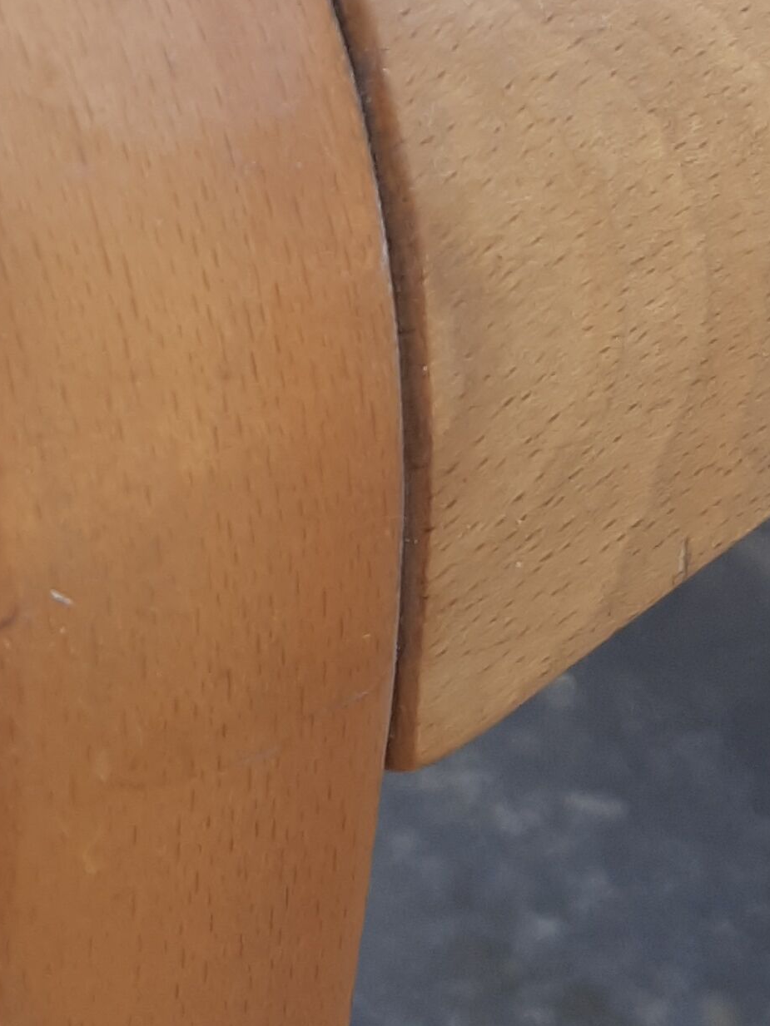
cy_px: -316
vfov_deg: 20.9
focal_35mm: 85
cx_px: 449
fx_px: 2521
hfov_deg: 17.4
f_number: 1.7
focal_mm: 3.93
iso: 40
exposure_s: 1/236
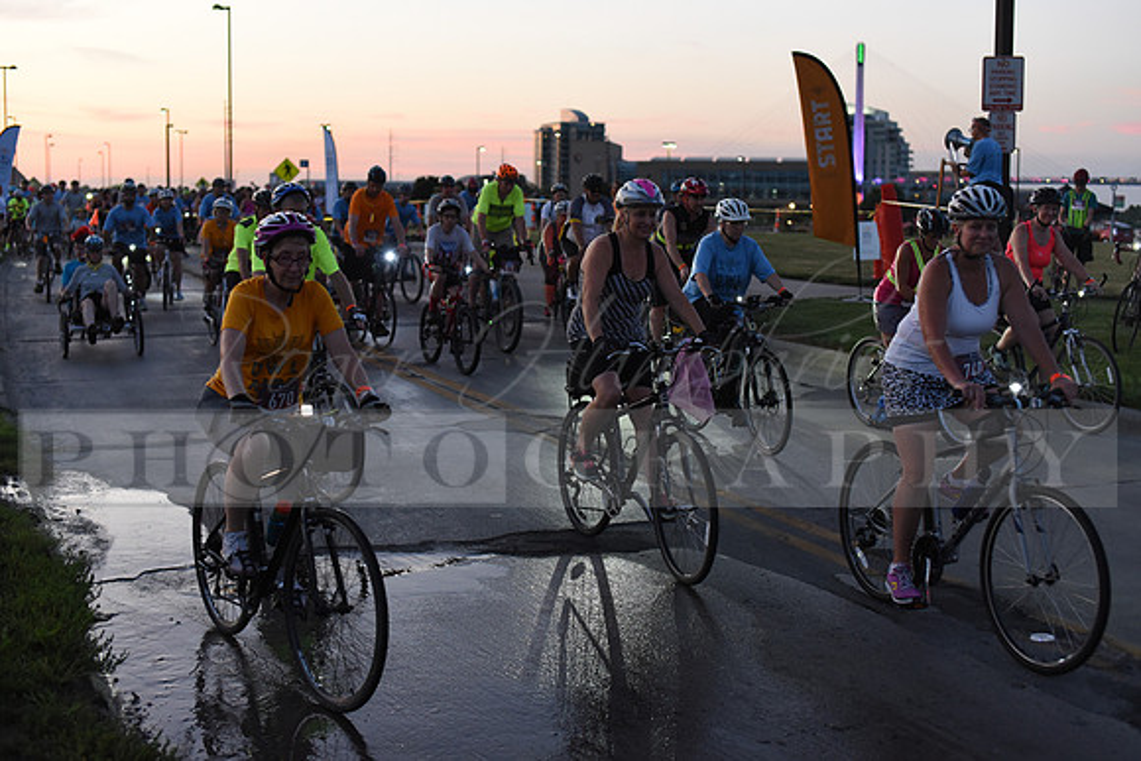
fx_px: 1585
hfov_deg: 39.6
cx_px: 570
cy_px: 380
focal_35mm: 50
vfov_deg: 27.0
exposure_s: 1/400
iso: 2500
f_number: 2.8
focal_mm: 50
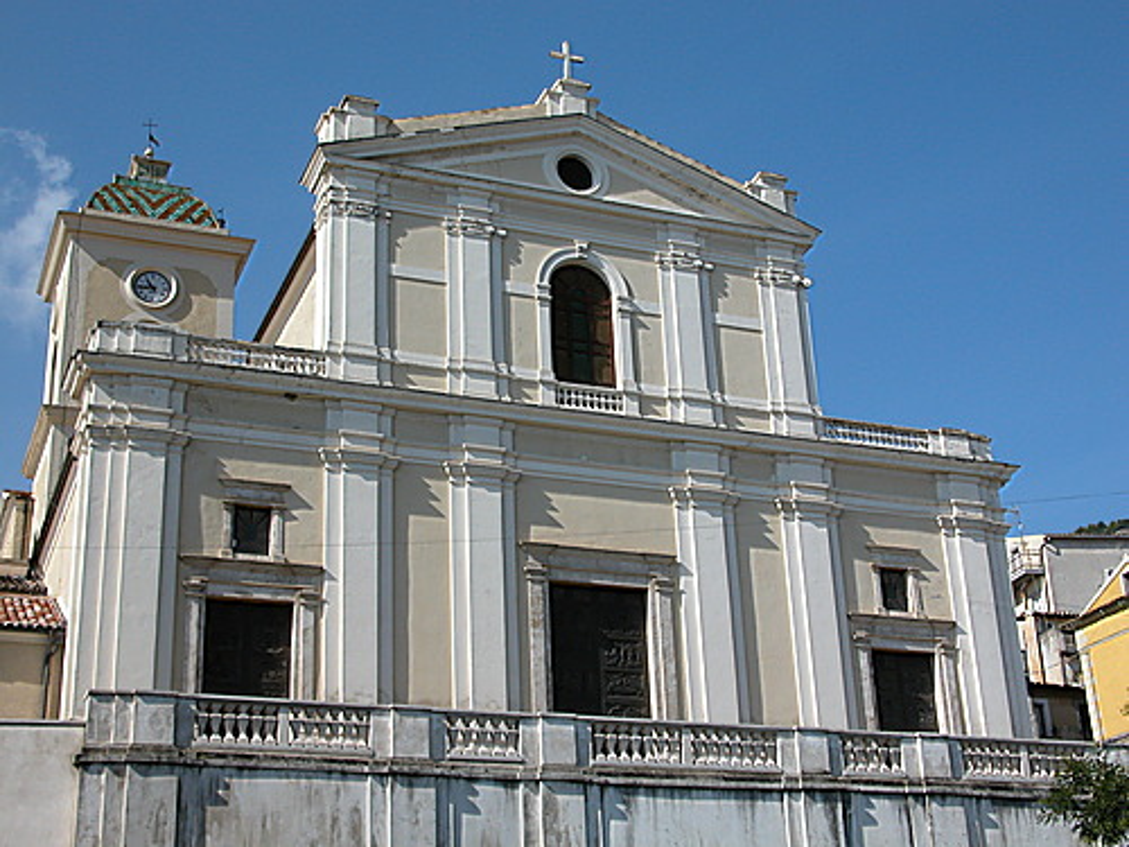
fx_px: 1761
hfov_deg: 35.5
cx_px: 564
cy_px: 424
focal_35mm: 54
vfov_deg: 27.0
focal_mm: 13.7
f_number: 6.2
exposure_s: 1/446
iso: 100
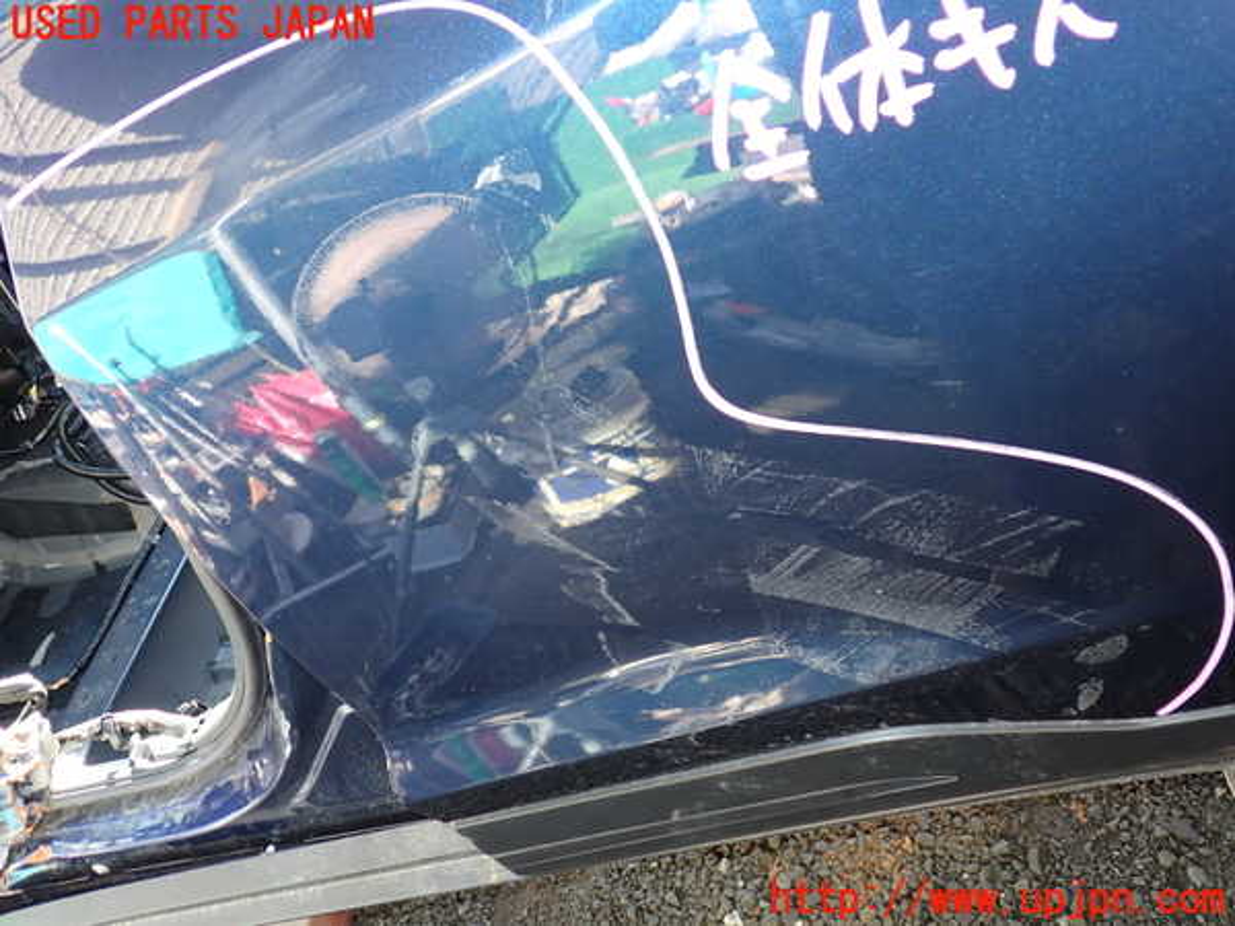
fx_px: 1070
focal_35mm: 30
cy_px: 463
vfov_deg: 46.8
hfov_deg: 60.0
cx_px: 618
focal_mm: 5.4
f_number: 2.3
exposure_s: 1/60
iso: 125
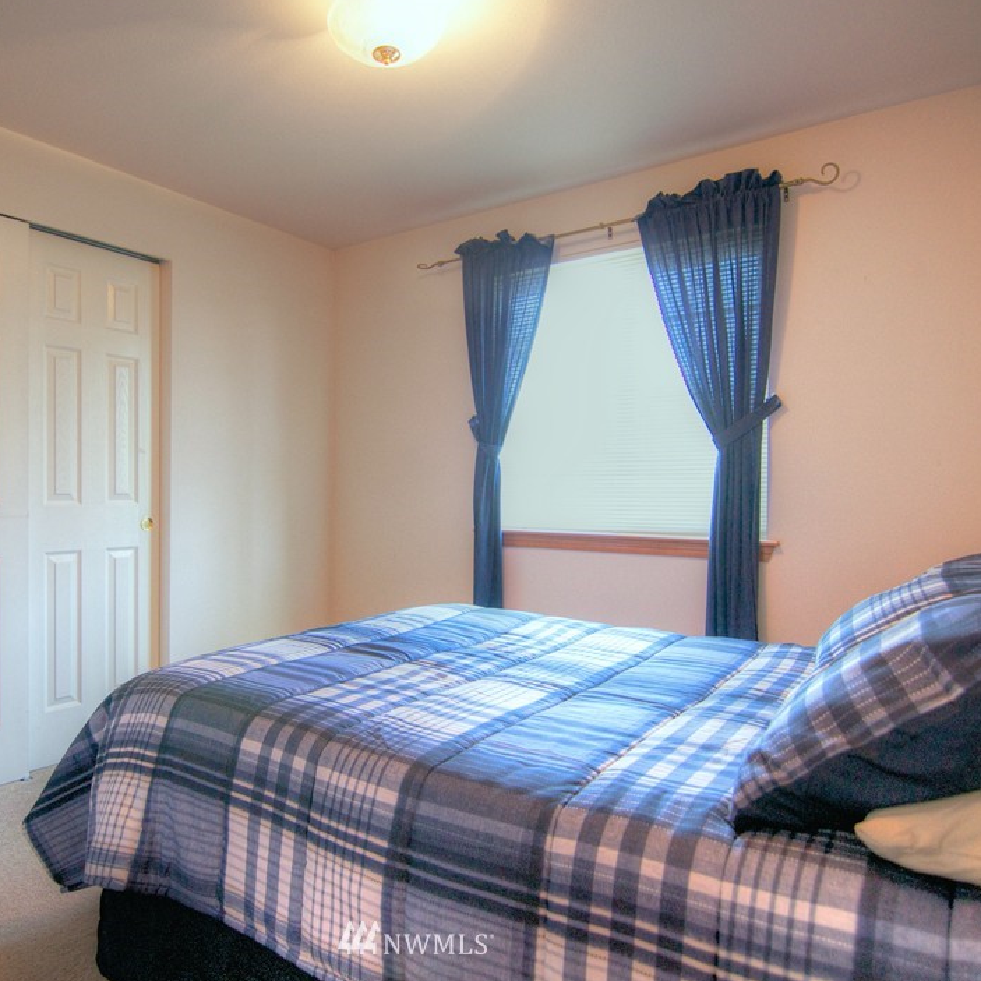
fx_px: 694
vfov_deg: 70.5
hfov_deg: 70.1
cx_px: 416
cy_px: 487
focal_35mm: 22
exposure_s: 1/40
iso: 500
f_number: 2.8
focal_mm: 11
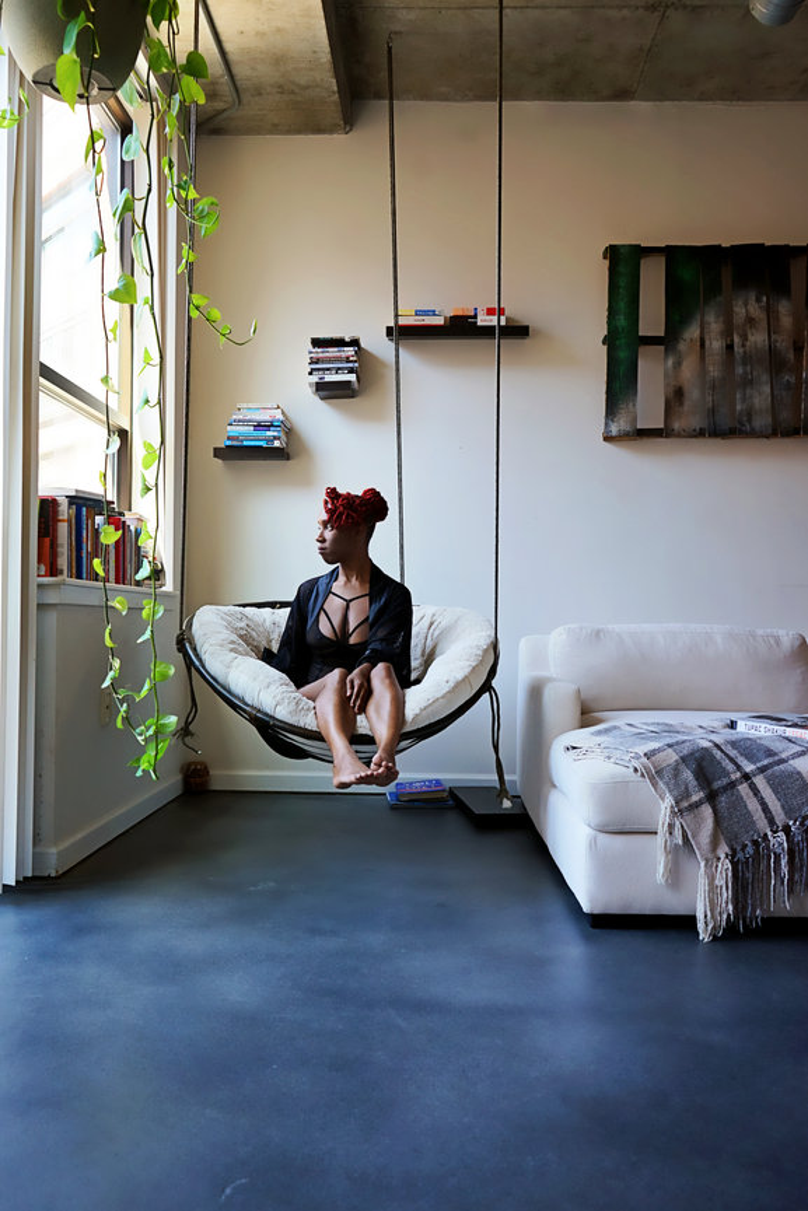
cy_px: 606
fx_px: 942
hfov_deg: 46.4
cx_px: 404
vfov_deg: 65.5
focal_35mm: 28
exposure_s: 1/125
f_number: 4.5
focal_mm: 28
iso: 640
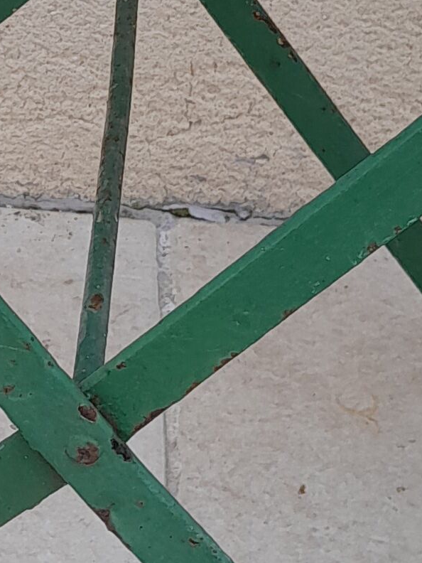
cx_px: -103
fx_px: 2178
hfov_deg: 10.8
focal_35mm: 134
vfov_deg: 14.5
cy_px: 25
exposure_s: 1/169
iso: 40
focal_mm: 3.98
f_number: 1.8
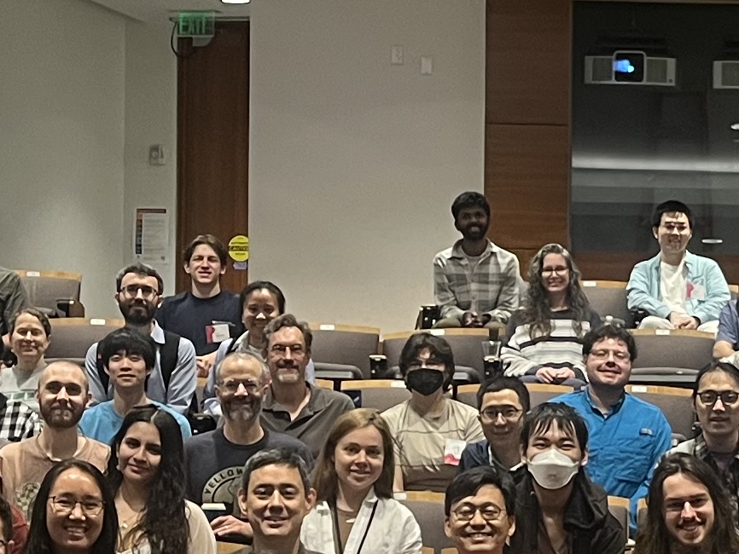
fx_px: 2584
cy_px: 434
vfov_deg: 12.2
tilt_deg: -0.2
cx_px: 765
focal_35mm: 121
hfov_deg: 15.9
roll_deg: -0.8
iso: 125
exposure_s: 1/89
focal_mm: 5.1
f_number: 1.6
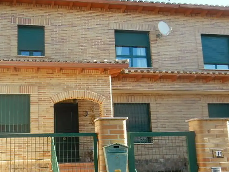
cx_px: 79
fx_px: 271
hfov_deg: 45.2
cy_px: 105
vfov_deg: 35.0
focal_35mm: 41
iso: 125
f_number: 3.3
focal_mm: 5.2
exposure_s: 1/320
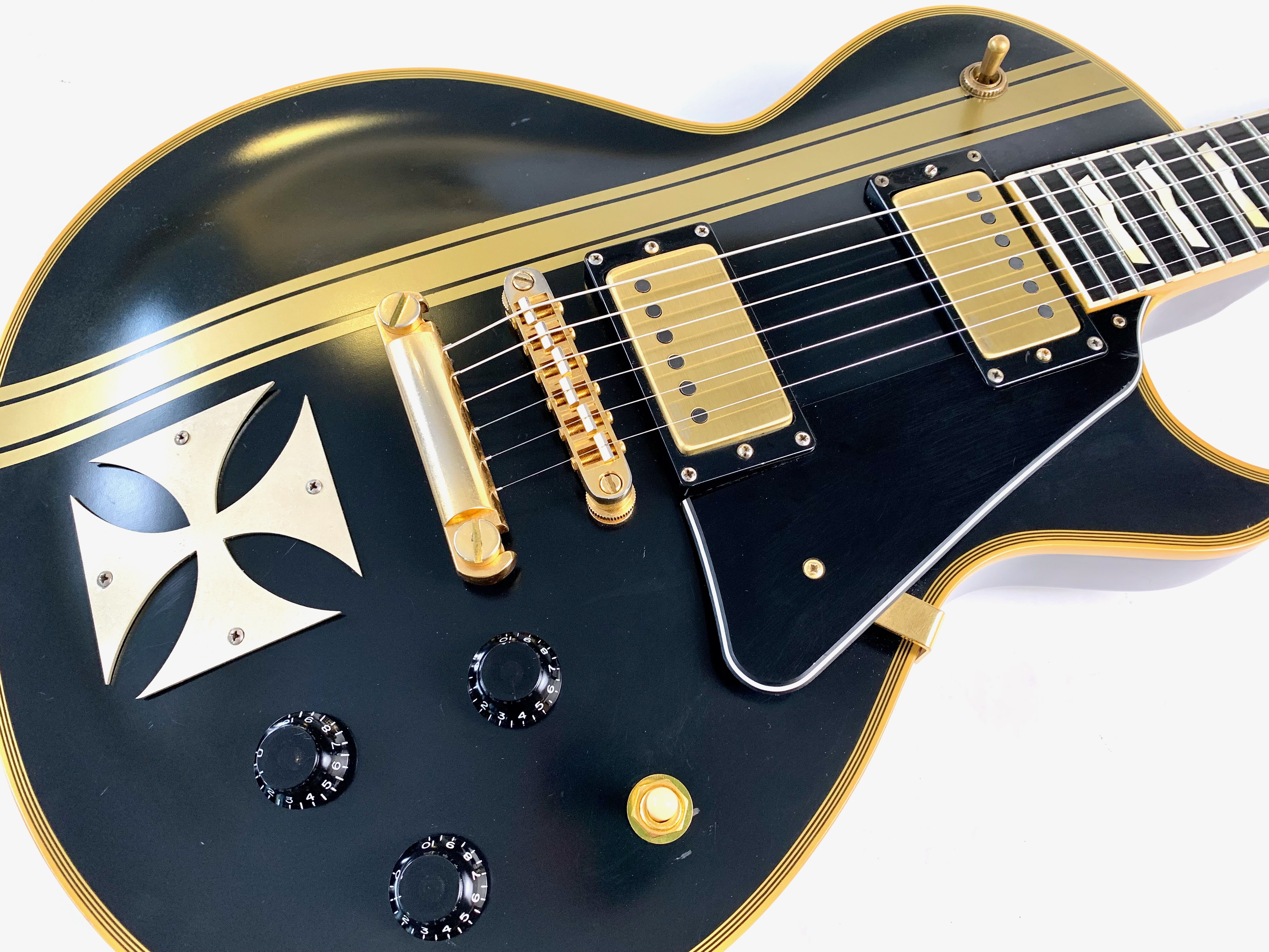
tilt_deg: -67.0
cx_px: 634
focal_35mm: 26
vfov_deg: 53.1
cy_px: 476
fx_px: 953
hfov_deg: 67.3
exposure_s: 1/50
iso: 100
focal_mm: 4.25
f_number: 1.8
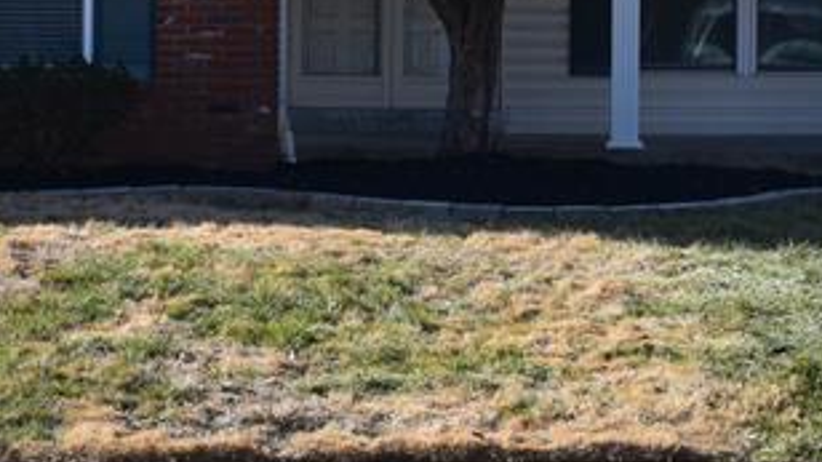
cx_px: 422
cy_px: -79
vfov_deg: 9.0
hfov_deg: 16.1
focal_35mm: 133
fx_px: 2898
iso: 400
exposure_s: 1/400
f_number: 11
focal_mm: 24
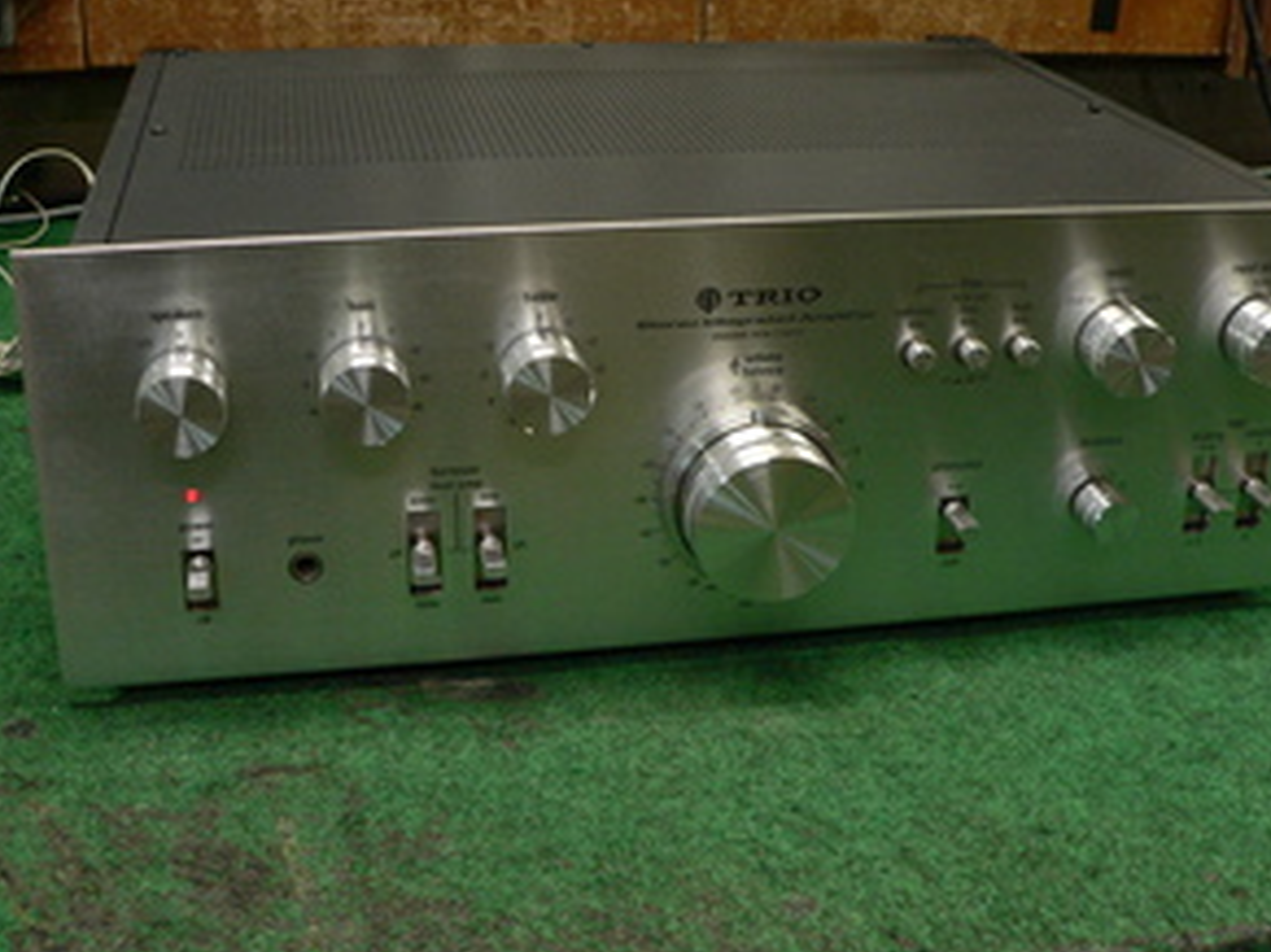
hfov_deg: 40.4
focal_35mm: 47
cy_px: 426
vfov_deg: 30.8
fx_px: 1725
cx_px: 694
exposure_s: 1/25
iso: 200
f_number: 2.8
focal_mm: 6
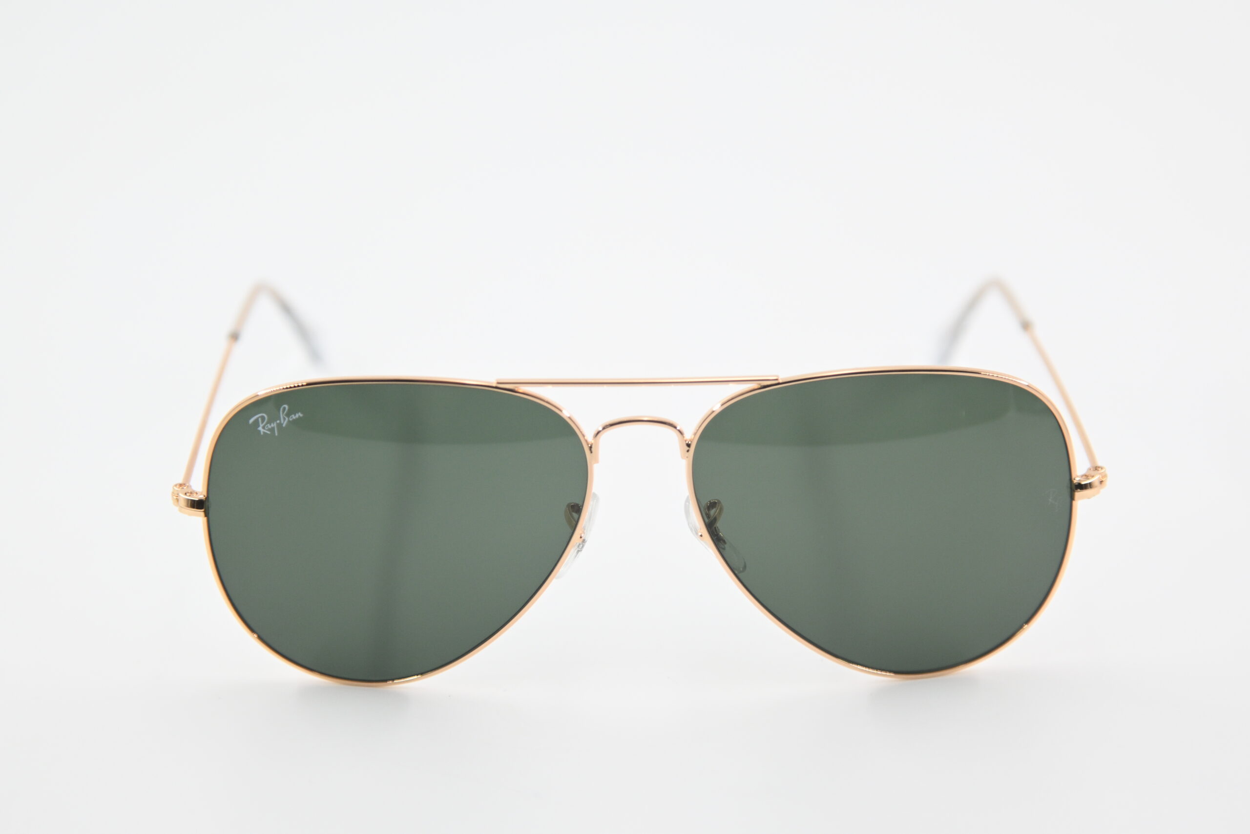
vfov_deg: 9.1
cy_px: 417
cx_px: 625
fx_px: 5208
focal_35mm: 150
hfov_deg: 13.7
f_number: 4
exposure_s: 1/500
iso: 400
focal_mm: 100
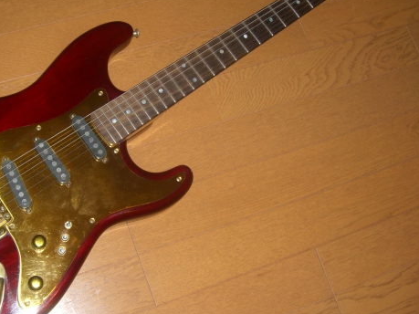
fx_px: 641
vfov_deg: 27.5
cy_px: 133
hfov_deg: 35.9
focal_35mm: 53
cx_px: 143
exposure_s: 1/60
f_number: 2.8
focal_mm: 7.9
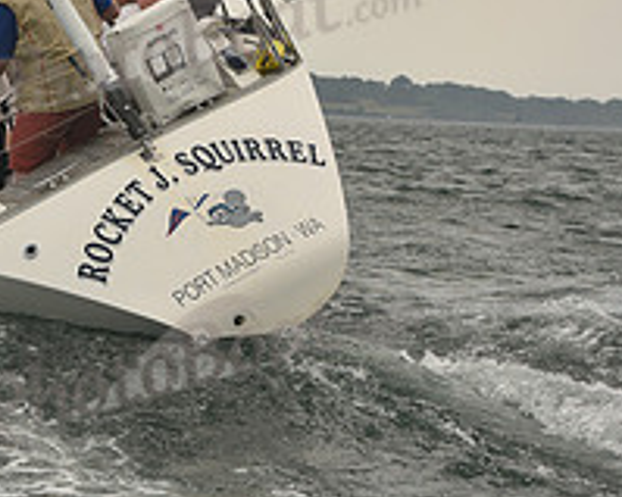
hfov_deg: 9.9
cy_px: -77
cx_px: -178
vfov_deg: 8.0
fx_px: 3533
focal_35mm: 192
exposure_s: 1/500
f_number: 6.3
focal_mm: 70
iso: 250
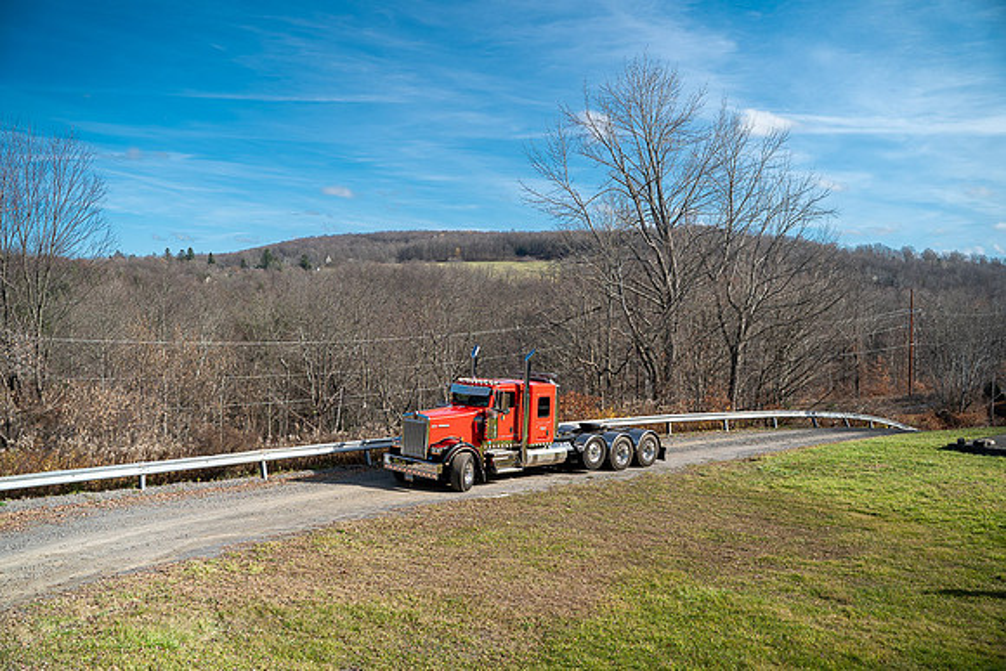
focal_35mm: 35
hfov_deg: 54.4
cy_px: 336
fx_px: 978
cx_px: 503
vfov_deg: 37.9
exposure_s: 1/80
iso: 100
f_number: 2.8
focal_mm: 35
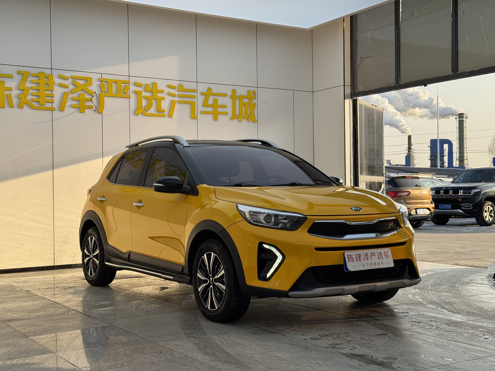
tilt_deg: +0.1
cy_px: 186
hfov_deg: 39.7
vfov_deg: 30.3
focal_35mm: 48
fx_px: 686
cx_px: 248
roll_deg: +0.2
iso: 64
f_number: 1.78
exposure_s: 1/1339
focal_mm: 6.76
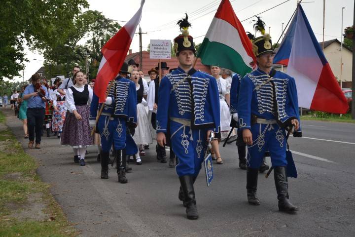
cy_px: 118
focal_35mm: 68
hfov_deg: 29.9
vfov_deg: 20.2
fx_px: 666
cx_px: 178
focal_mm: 45
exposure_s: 1/125
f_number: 4.8
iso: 220
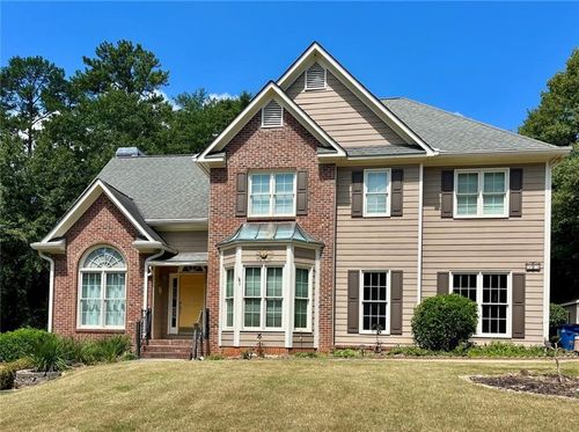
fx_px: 434
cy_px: 216
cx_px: 290
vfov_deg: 52.9
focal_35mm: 26
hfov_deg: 67.4
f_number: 1.6
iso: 50
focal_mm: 5.1
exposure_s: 1/3623
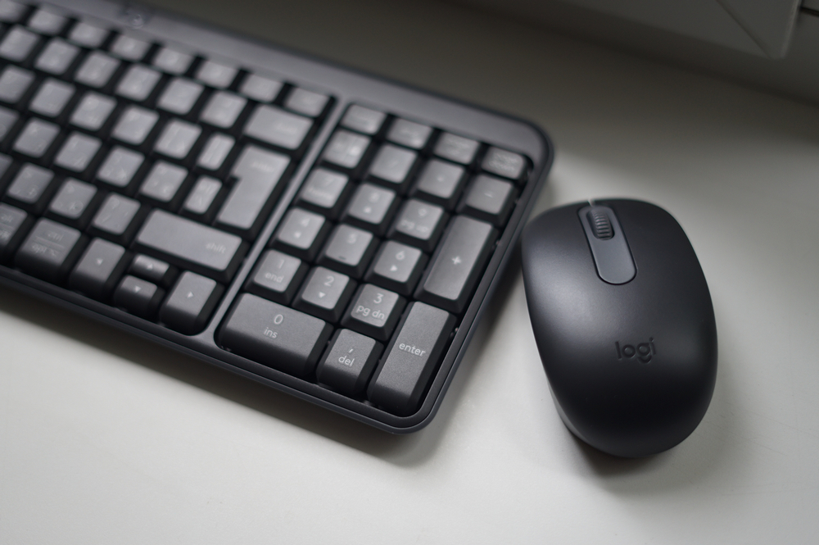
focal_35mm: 50
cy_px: 272
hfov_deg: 39.6
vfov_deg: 26.9
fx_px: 1137
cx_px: 410
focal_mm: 50
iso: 250
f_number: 1.8
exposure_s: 1/60
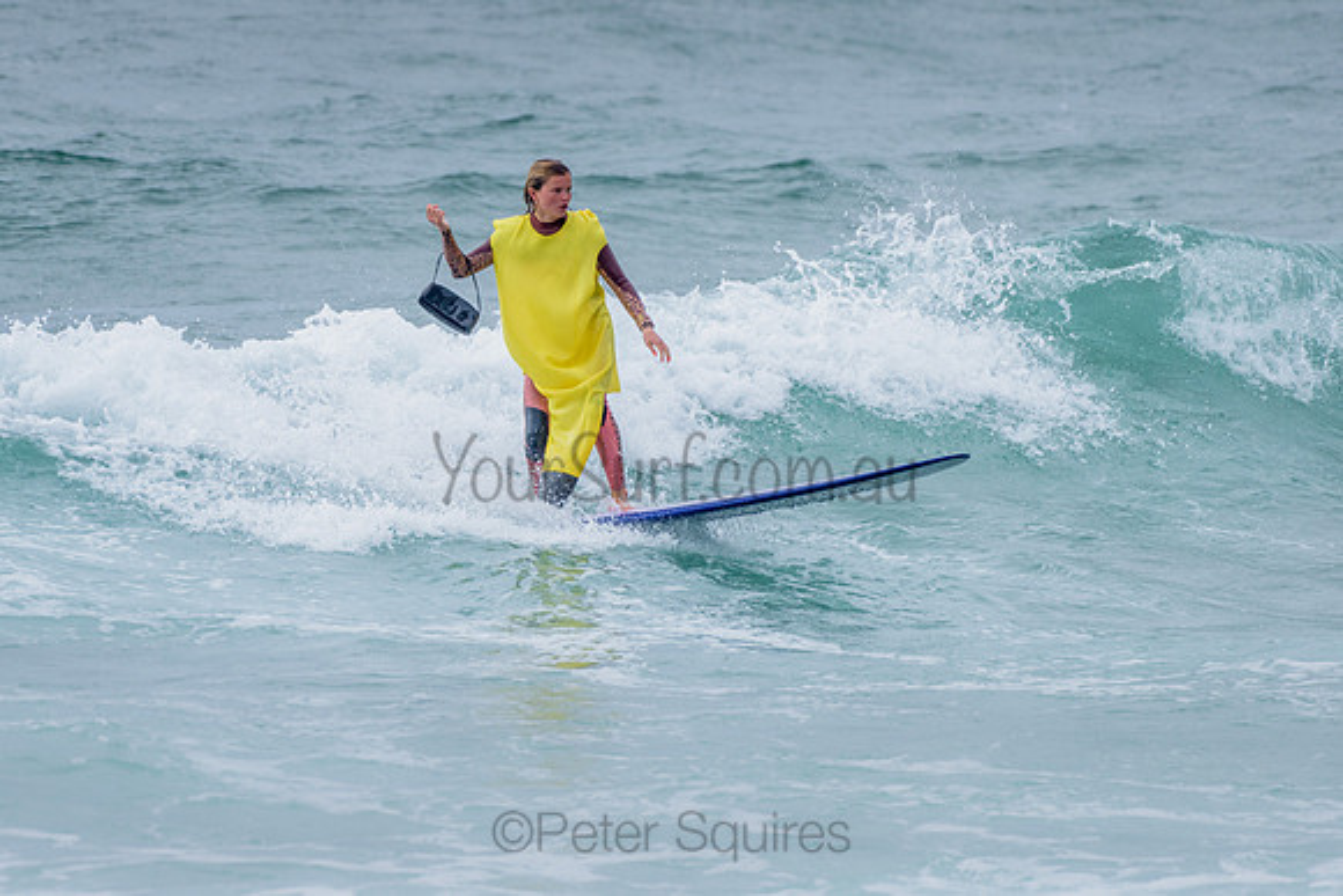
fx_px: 23241
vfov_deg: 2.2
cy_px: 421
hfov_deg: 3.3
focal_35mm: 623
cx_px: 506
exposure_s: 1/2000
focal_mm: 500
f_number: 5.6
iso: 640
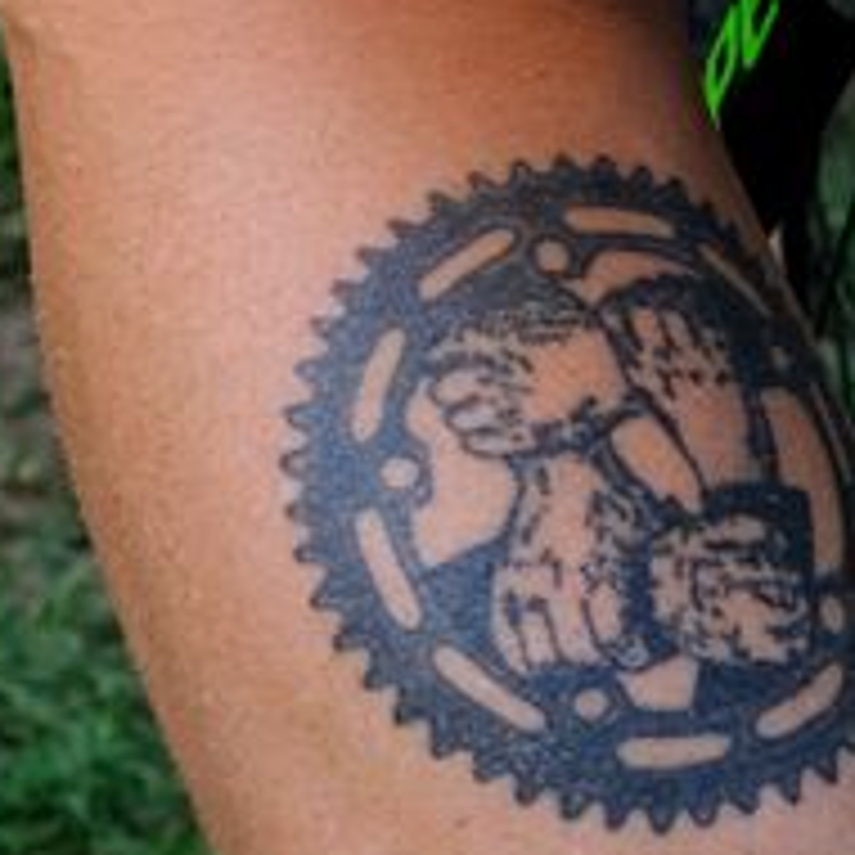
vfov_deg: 6.1
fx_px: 7964
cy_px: 783
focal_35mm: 285
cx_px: 256
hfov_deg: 6.1
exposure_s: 1/500
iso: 500
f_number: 5.6
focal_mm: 35.3
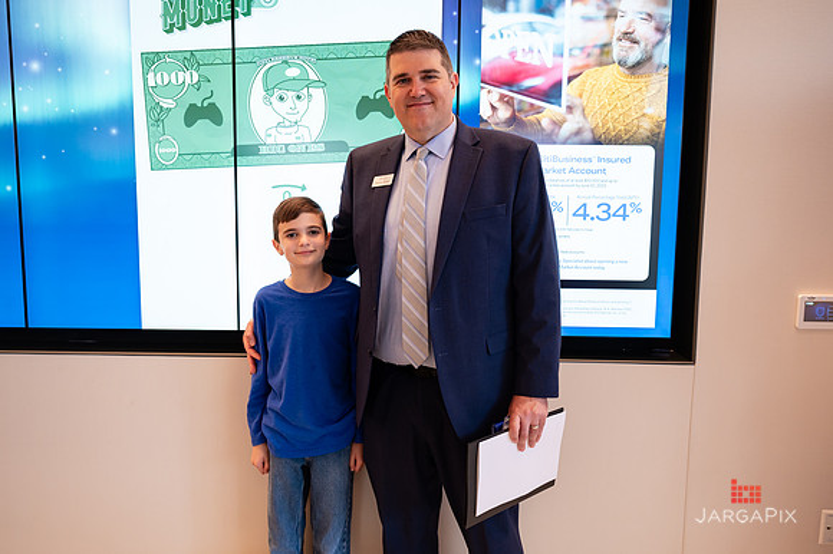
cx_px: 416
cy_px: 277
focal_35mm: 28
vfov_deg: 46.3
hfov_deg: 65.5
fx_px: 648
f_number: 3.5
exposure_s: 1/200
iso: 800
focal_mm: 27.5
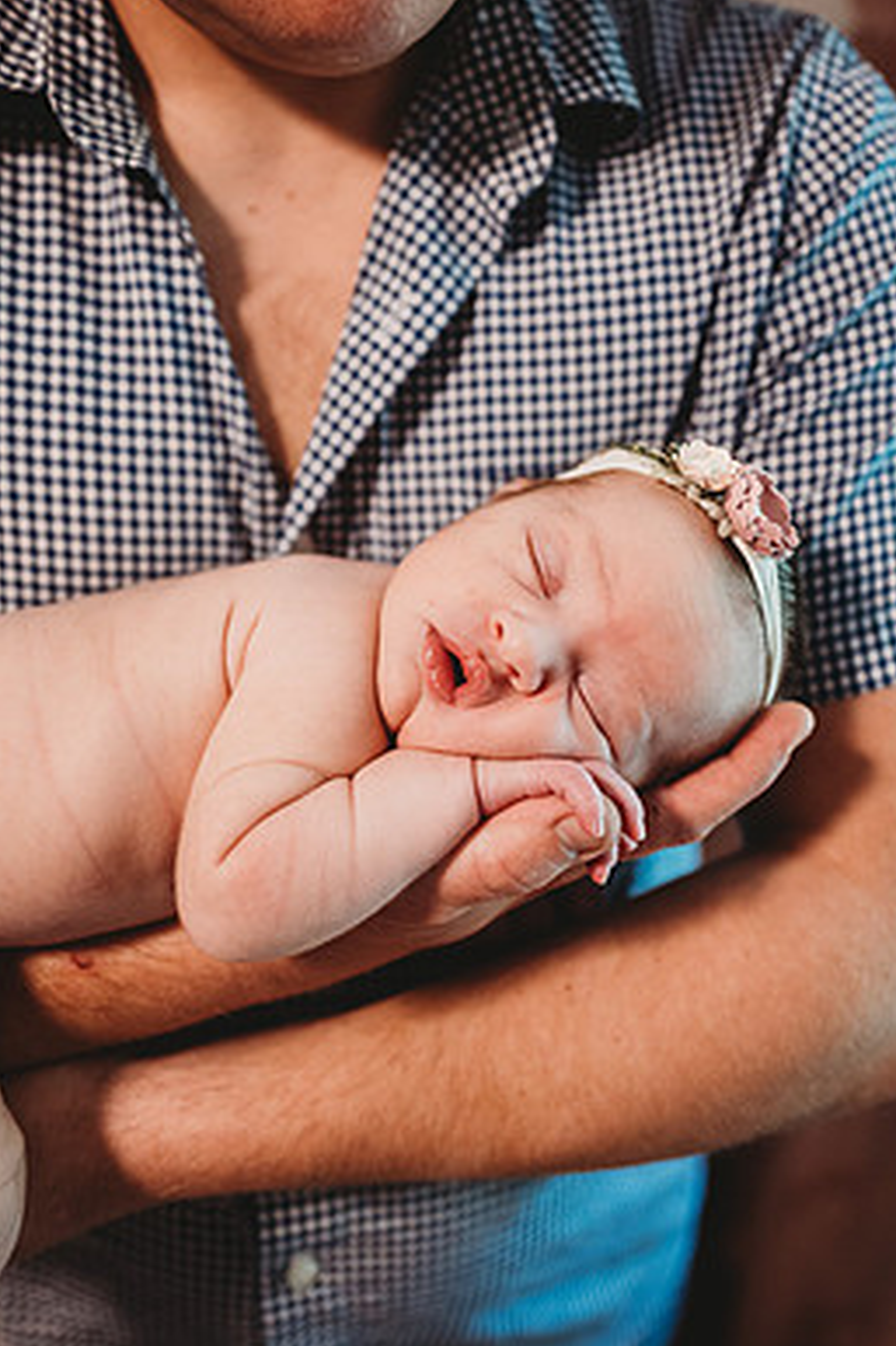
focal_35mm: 28
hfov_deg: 46.2
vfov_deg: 65.4
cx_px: 519
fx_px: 1046
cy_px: 631
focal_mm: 24
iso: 1600
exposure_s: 1/160
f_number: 2.2
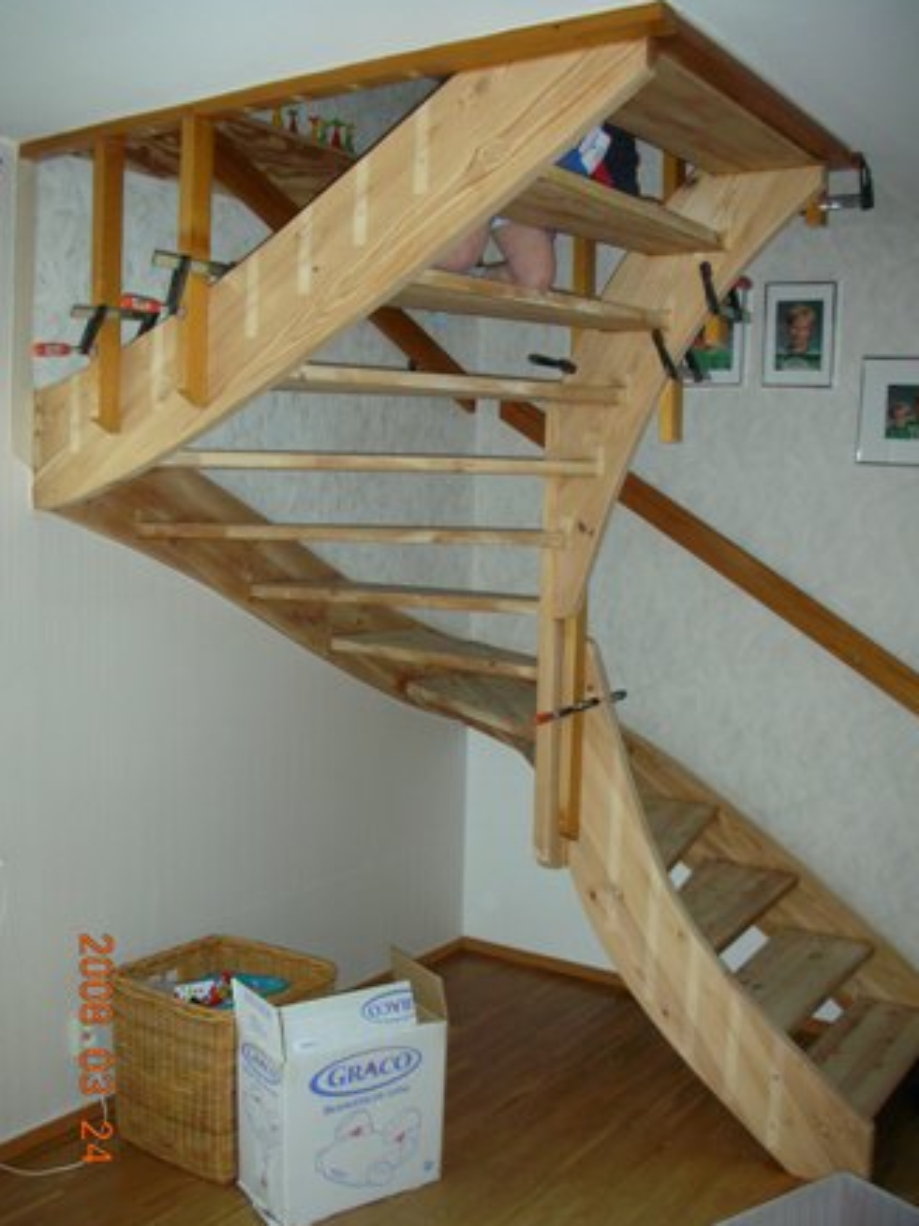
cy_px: 621
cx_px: 469
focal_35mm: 36
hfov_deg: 39.7
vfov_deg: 51.4
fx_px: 1274
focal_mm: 5.8
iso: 119
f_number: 3
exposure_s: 1/60.1
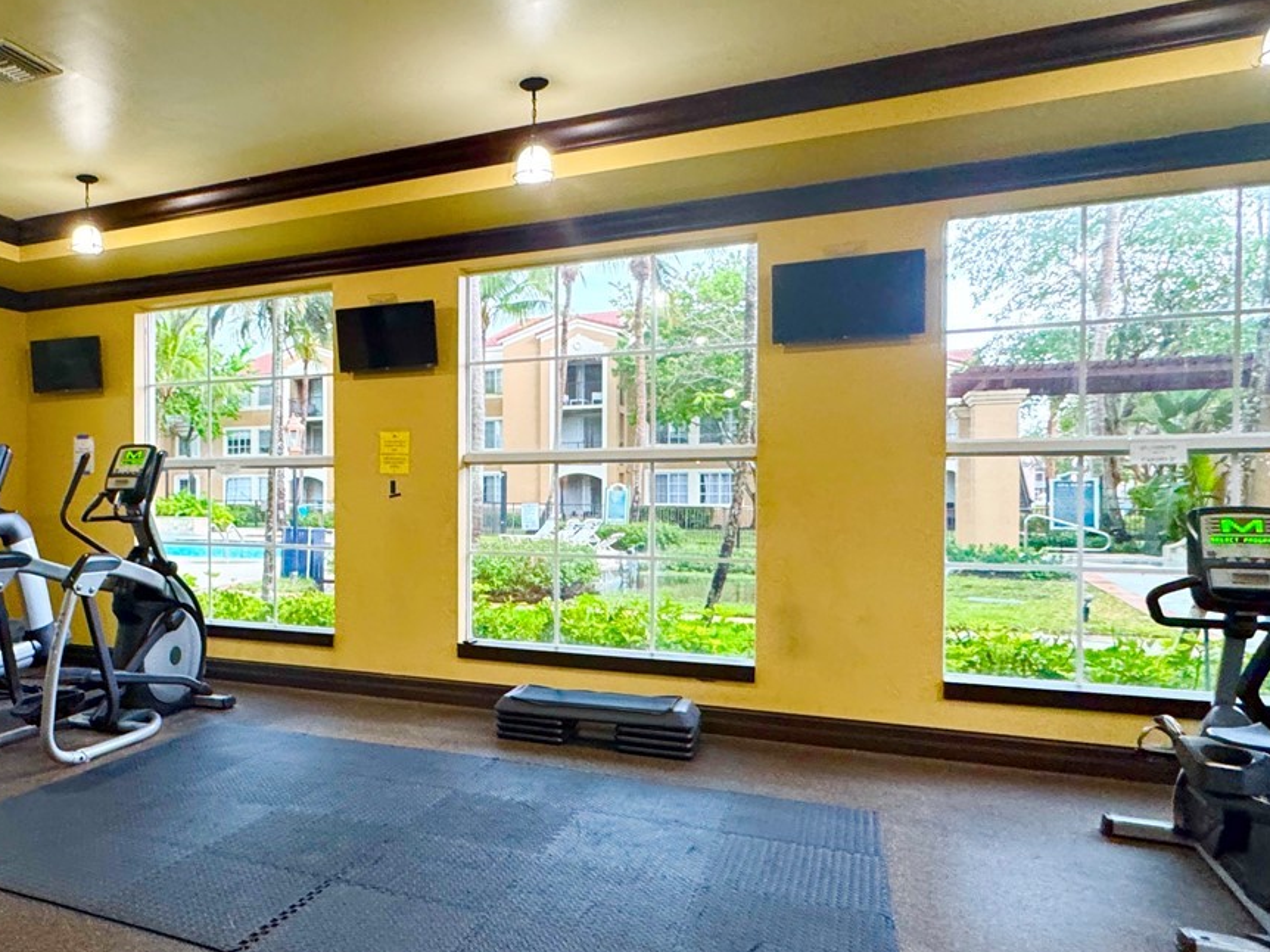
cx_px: 357
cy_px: 514
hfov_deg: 64.3
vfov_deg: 53.0
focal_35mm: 26
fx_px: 954
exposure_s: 1/60
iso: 400
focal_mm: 2.22
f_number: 2.2
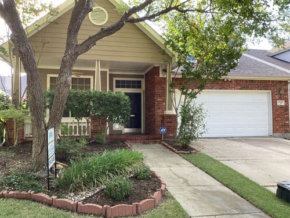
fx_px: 260
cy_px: 109
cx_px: 145
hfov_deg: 58.4
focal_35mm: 31
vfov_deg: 45.4
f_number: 2.4
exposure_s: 1/120
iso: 40
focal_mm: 3.3
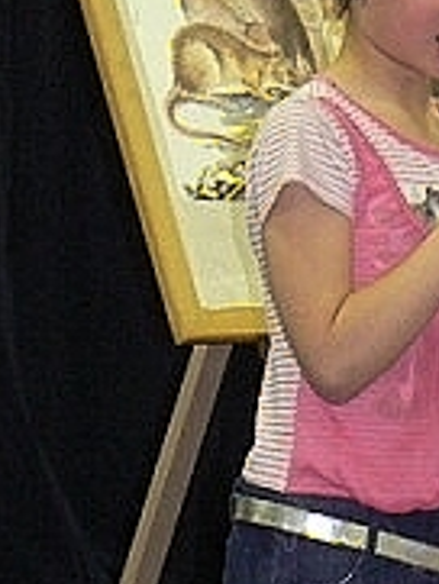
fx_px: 5793
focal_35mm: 343
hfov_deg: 4.3
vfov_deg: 5.8
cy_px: 397
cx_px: 633
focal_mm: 16.2
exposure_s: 1/30
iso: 200
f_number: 3.2
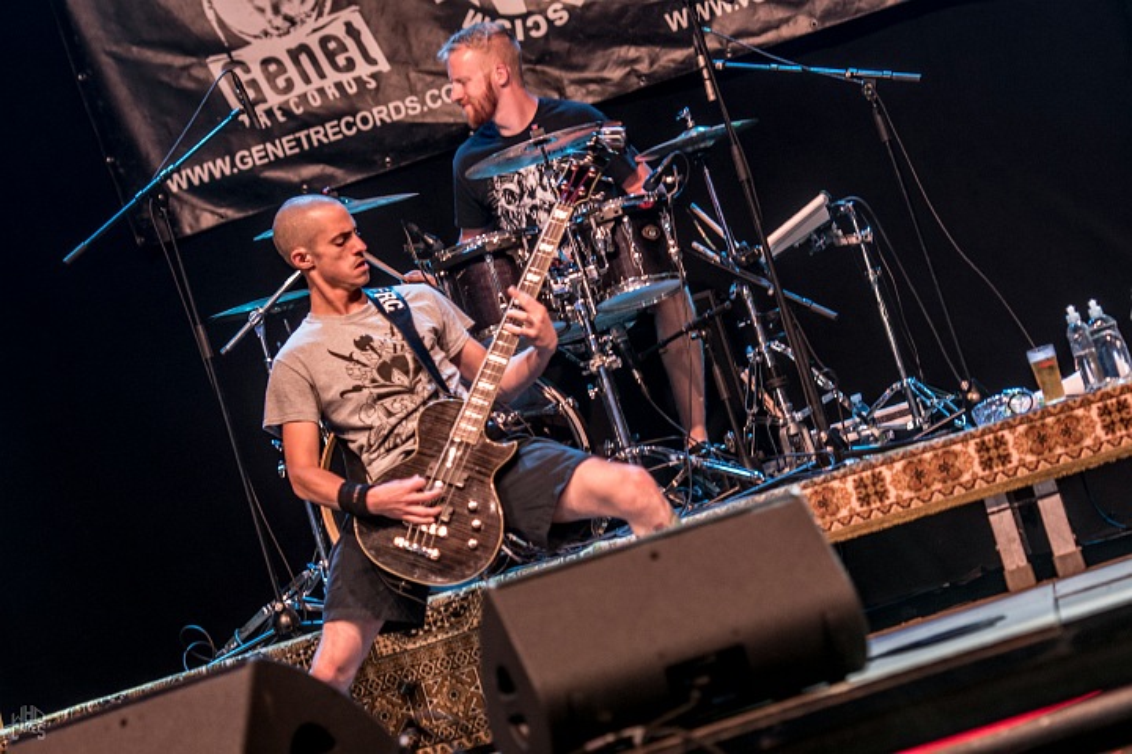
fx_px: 5188
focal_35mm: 165
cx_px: 566
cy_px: 377
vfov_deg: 8.3
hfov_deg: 12.5
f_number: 2.8
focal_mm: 110
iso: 800
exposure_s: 1/100
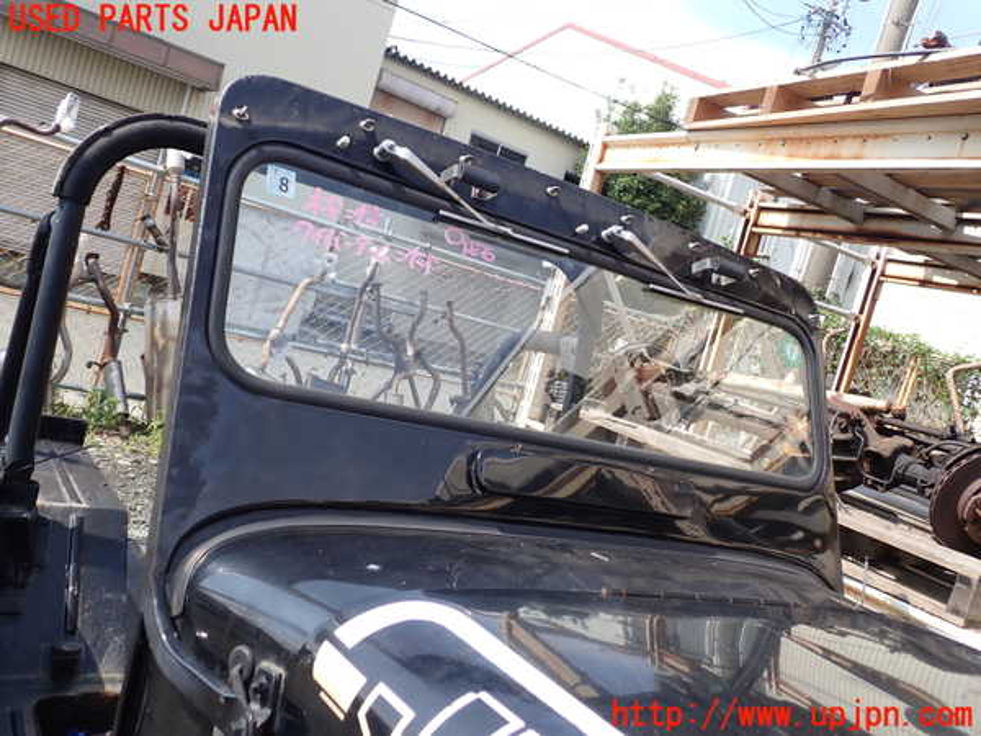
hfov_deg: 60.0
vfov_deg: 46.8
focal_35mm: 30
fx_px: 850
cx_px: 490
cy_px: 368
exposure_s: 1/500
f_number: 3.2
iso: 100
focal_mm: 5.4
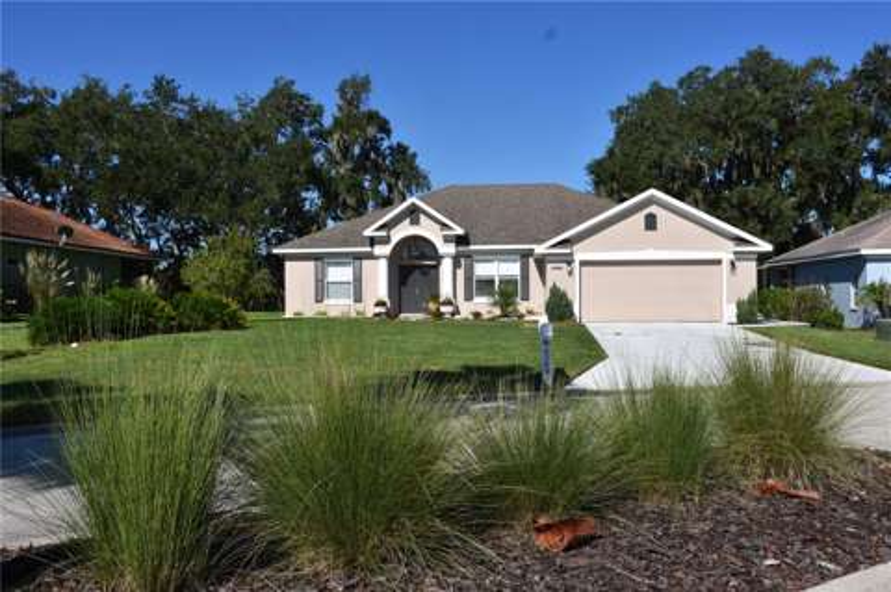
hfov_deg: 57.3
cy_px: 296
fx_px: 816
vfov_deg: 39.9
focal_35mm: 33
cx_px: 446
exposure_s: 1/500
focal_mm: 22
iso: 140
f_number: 8
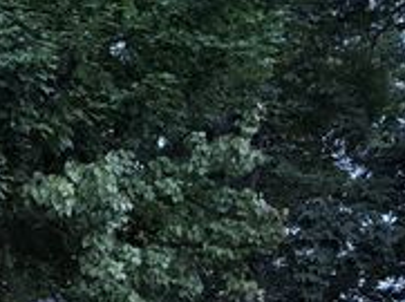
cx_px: -72
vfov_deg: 19.7
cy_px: 310
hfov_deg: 24.7
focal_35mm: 72
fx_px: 841
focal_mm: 5.96
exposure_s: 1/30
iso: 1000
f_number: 1.6
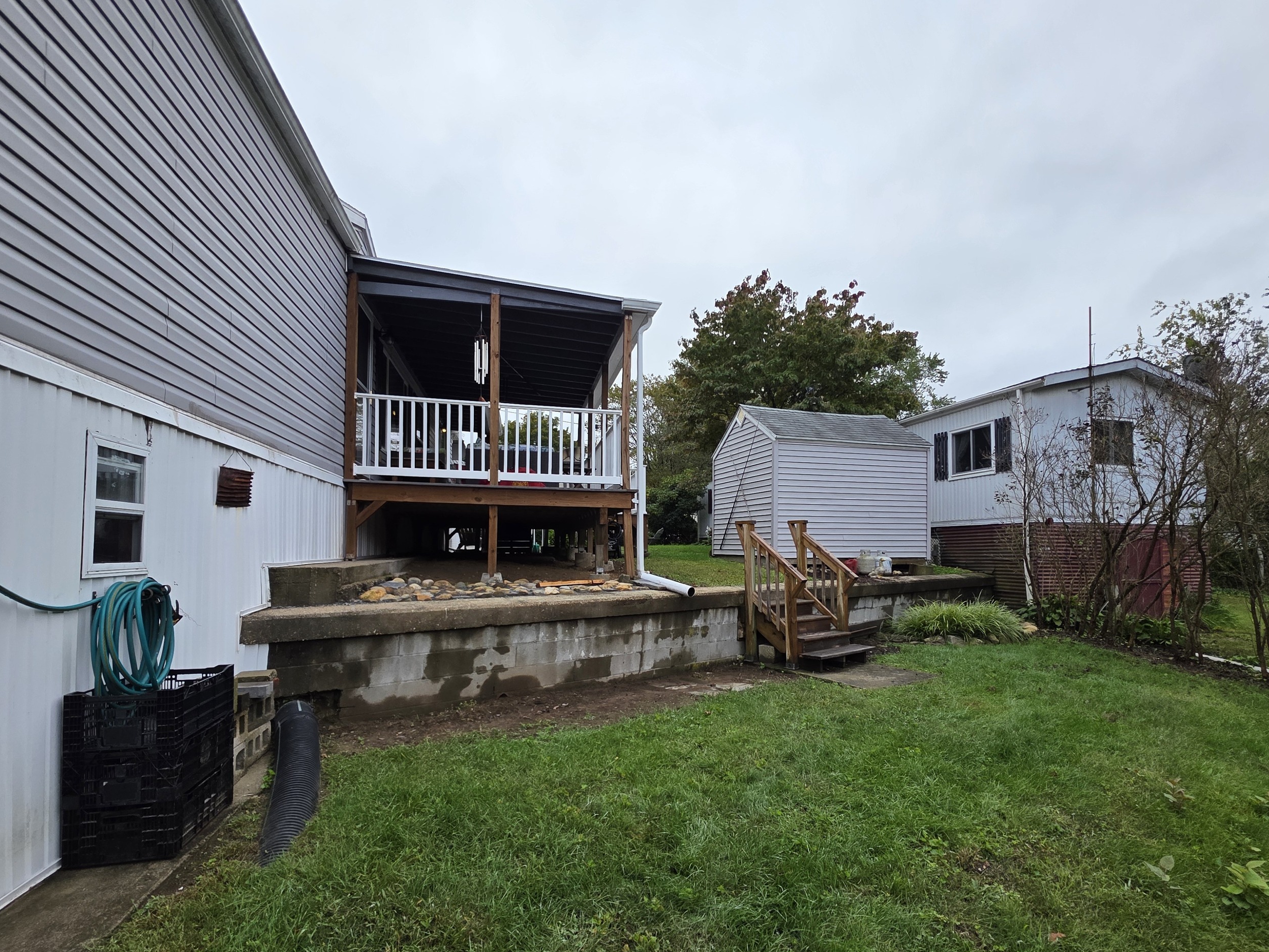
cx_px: 649
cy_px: 520
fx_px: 587
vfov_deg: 77.9
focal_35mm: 16
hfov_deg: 94.5
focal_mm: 2.2
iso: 100
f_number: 1.9
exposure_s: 1/2000
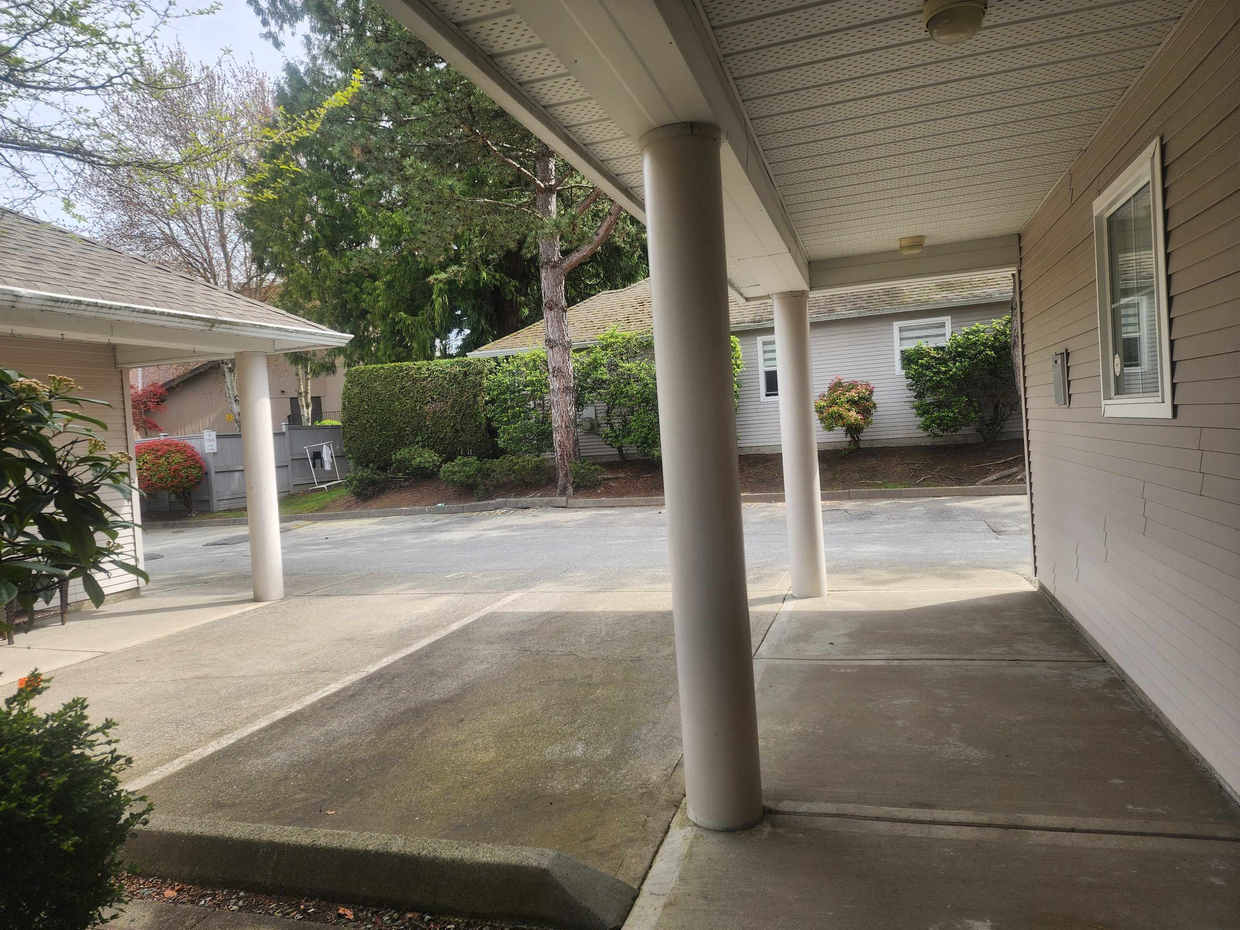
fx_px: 824
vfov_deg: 58.9
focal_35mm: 23
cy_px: 465
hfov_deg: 73.9
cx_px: 620
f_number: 1.8
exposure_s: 1/292
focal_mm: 6.4
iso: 12
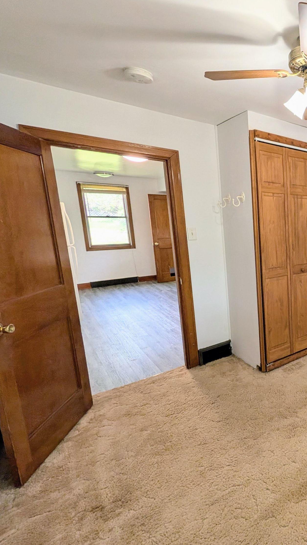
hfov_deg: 44.3
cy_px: 272
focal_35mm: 18
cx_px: 347
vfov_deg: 92.7
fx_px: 261
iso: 106
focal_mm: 2.02
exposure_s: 1/120
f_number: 1.7
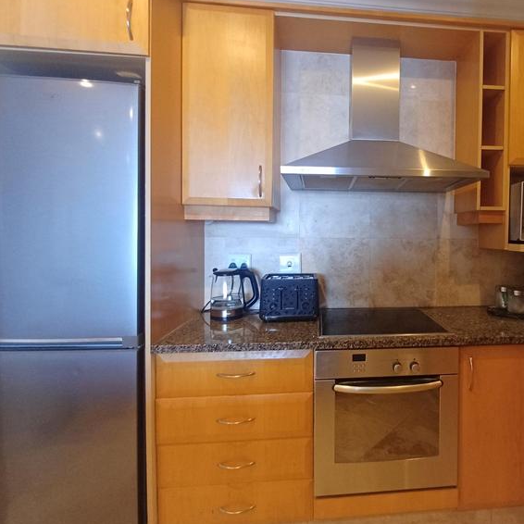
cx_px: 354
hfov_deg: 72.4
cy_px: 251
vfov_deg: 74.8
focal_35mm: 20
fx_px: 343
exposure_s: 1/25
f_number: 2.2
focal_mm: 1.64
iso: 250
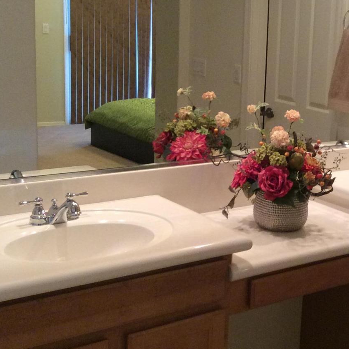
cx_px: 285
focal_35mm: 69
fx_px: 787
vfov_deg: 25.0
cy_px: 166
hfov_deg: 24.6
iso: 125
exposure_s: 1/24
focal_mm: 3.3
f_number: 2.4
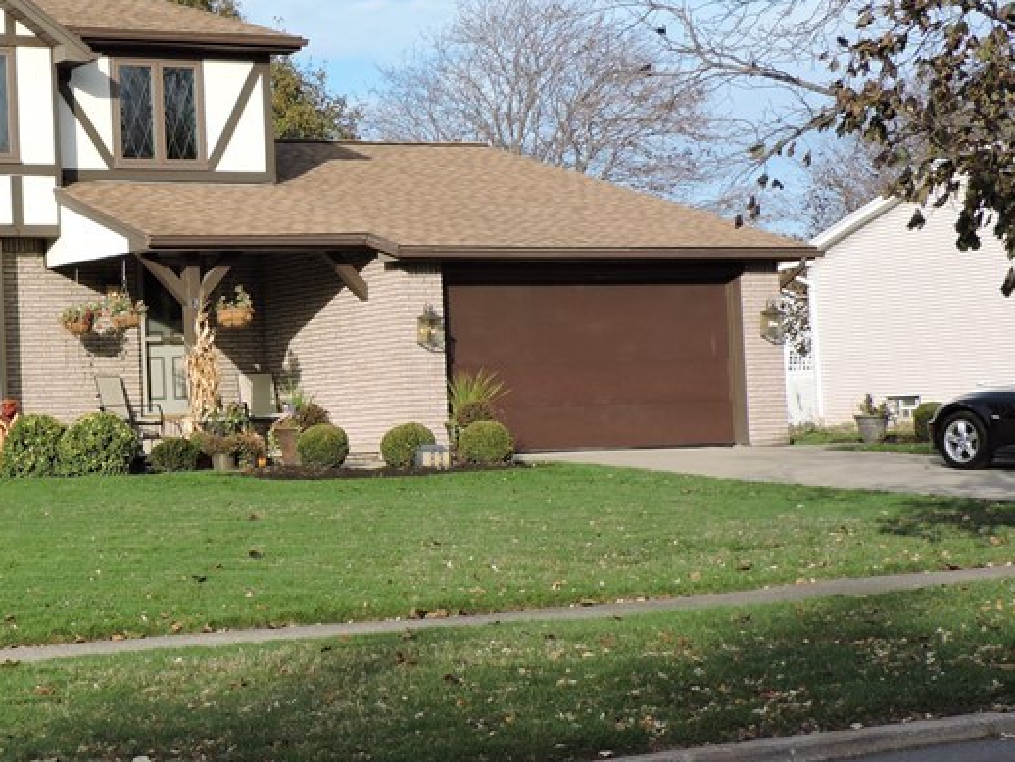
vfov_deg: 18.7
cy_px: 329
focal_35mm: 79
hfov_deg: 23.7
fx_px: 2317
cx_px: 20
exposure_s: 1/640
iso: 100
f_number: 3.3
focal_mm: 7.1
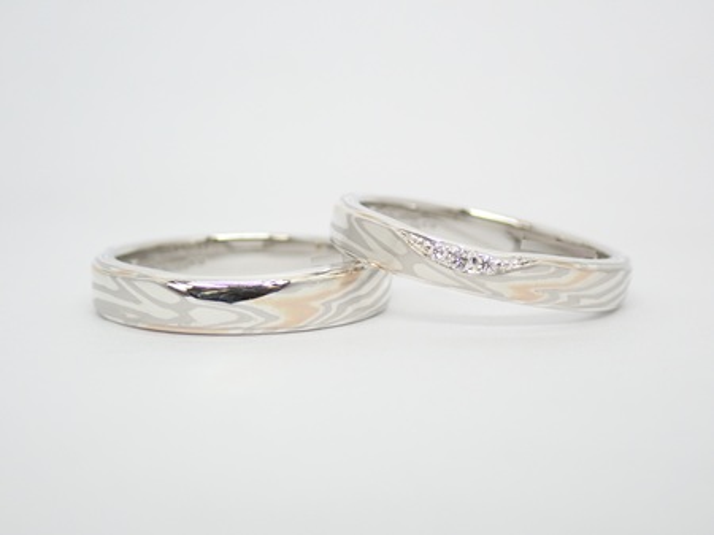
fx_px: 1587
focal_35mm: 77
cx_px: 357
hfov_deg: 25.3
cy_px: 268
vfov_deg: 19.1
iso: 200
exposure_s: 1/100
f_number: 4.1
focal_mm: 13.65
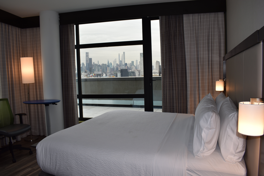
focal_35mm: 27
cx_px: 132
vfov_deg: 47.9
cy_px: 88
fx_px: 198
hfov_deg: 67.4
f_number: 5.6
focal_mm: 18
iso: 160
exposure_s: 1/125
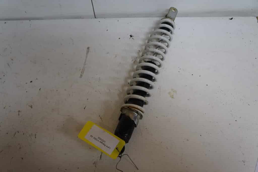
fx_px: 237
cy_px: 86
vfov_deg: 40.0
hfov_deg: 57.2
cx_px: 129
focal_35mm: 33
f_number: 4
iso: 640
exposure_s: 1/60
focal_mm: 22
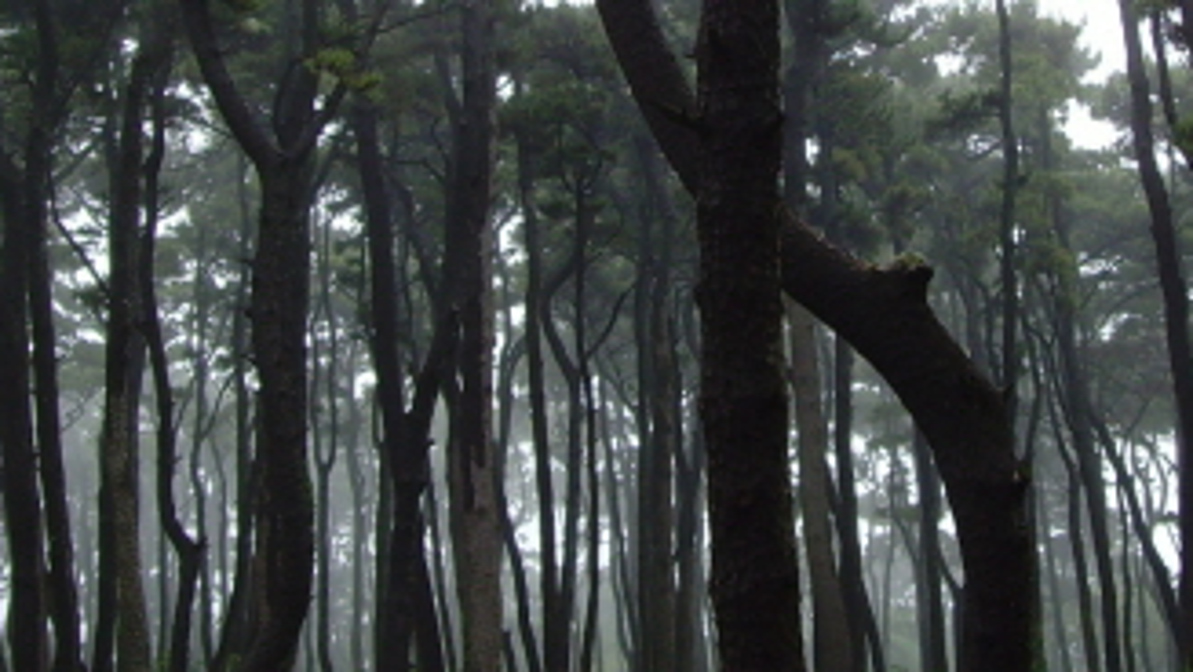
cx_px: 719
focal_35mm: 91
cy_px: 82
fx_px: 2879
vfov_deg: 13.2
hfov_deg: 23.4
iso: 80
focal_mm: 6.6
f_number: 3.5
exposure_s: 1/250
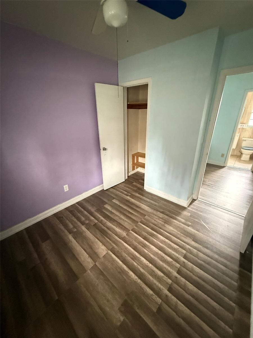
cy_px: 169
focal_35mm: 14
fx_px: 136
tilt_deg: -22.0
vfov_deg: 102.1
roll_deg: +0.5
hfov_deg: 85.7
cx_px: 126
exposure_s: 1/55
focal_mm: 2.22
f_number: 2.2
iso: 1600
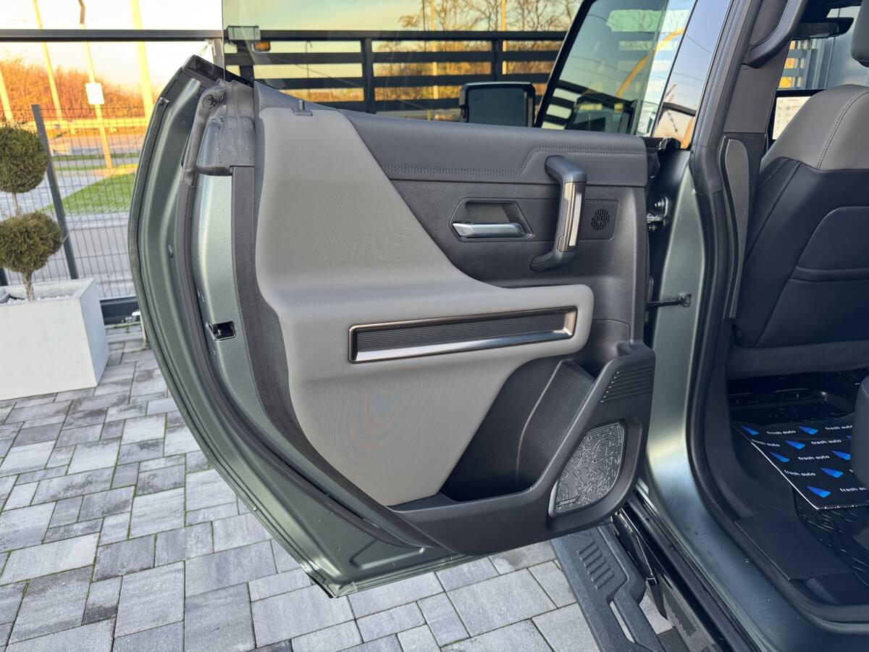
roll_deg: +1.7
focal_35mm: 24
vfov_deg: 56.8
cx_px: 434
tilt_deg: -18.8
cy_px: 326
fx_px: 602
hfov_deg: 71.6
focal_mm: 6.76
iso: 125
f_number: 1.78
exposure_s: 1/121
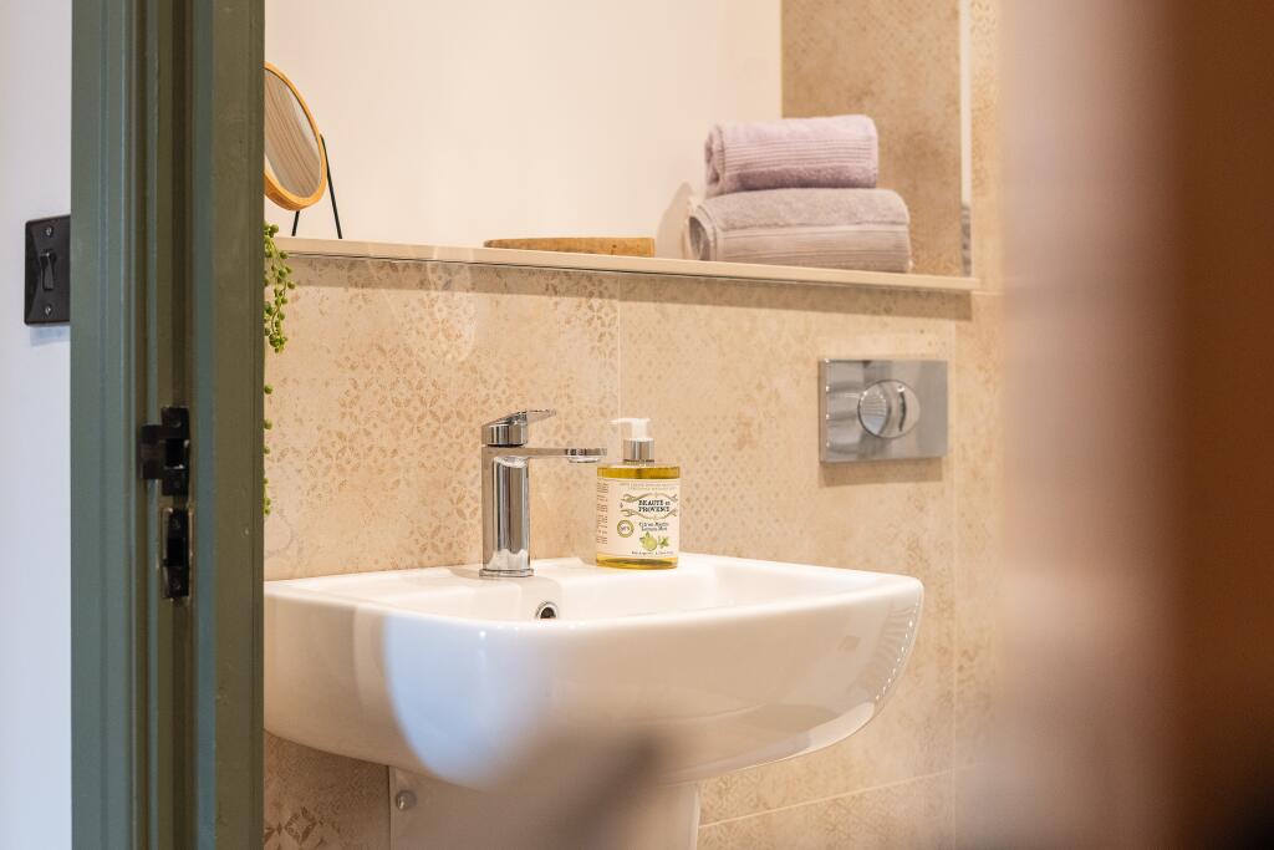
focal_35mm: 50
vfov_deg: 27.0
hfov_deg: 39.6
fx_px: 1770
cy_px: 425
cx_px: 637
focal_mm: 50
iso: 1600
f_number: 4
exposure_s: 1/160
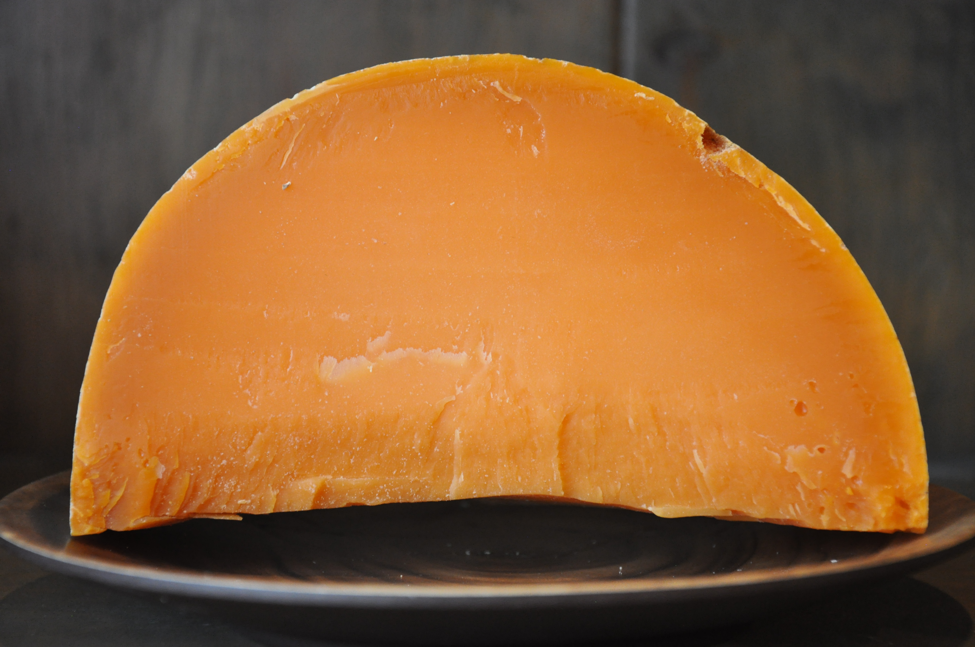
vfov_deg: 17.4
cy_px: 324
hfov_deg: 26.0
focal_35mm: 78
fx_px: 2110
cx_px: 488
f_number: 5
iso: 1100
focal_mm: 52
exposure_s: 1/60
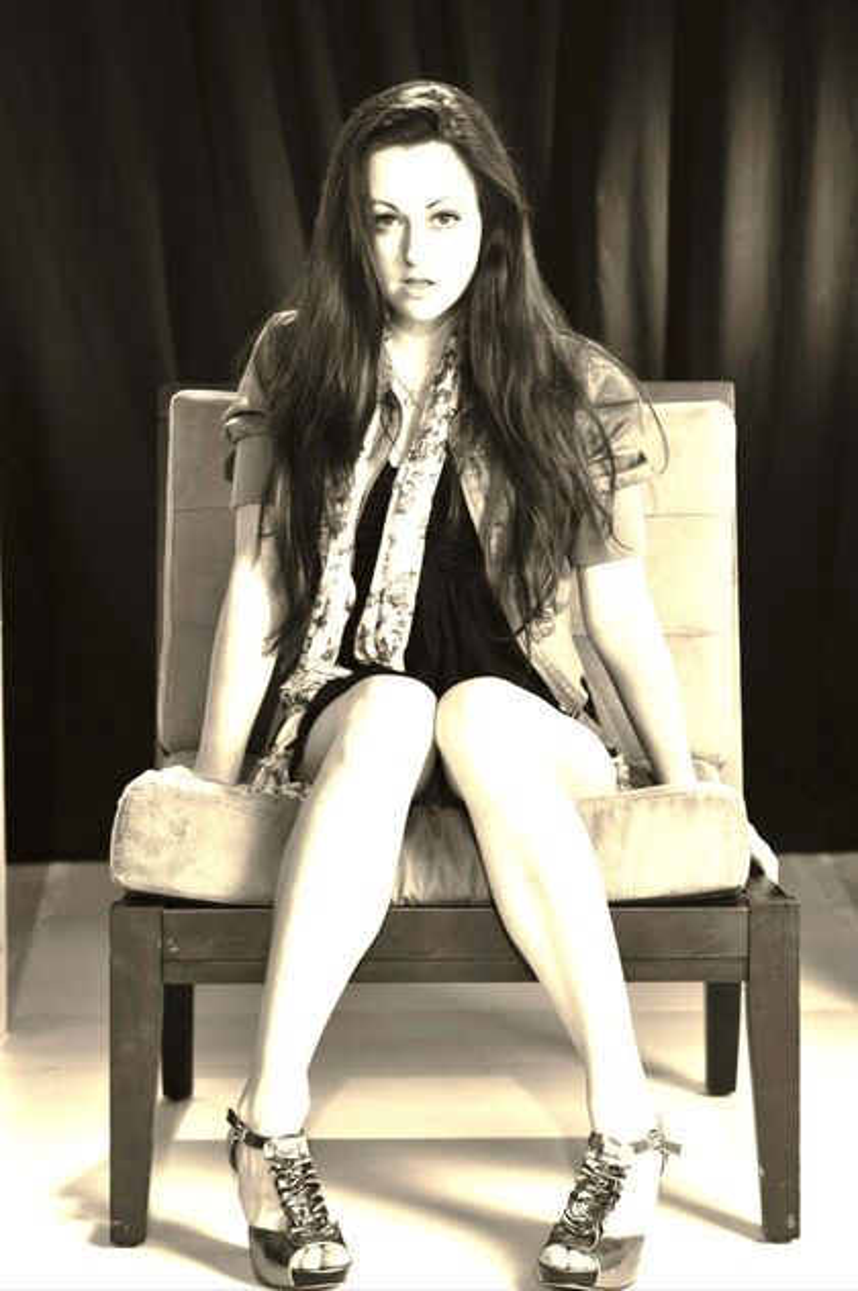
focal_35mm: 99
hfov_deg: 13.8
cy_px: 646
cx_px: 429
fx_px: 3547
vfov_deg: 20.6
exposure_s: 1/125
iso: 500
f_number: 4
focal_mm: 66
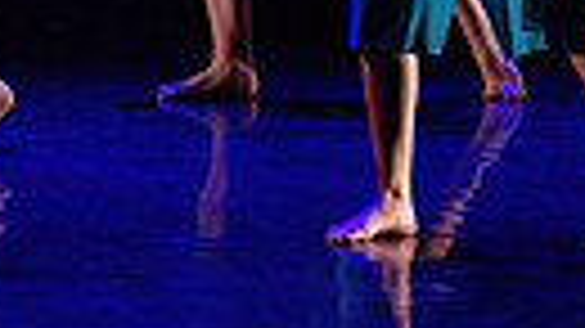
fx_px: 7443
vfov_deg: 2.5
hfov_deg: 4.5
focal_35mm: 480
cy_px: -426
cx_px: -190
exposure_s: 1/200
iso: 1600
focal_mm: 95
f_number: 2.8
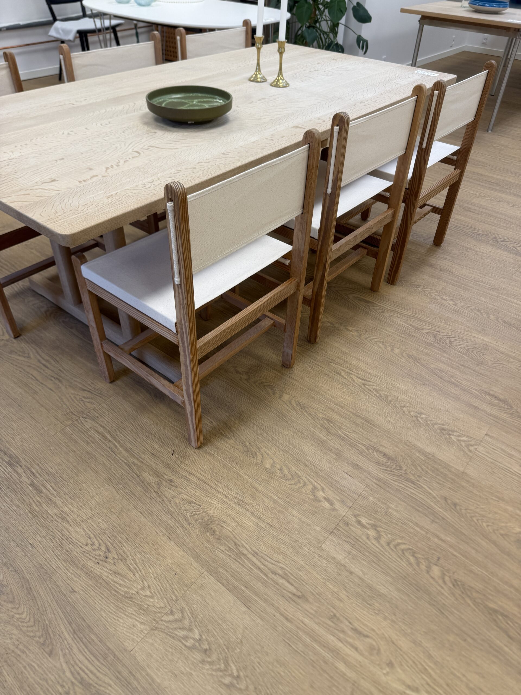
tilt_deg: -40.9
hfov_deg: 56.8
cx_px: 260
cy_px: 348
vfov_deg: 71.6
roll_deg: -2.8
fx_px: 482
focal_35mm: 24
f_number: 1.78
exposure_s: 1/100
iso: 64
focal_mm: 6.76
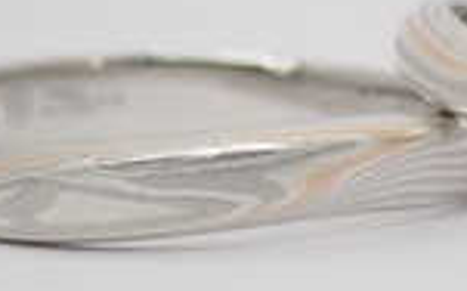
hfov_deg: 8.6
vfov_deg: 5.4
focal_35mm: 243
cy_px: 132
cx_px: 408
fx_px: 3089
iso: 200
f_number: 4.1
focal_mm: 13.65
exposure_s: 1/100
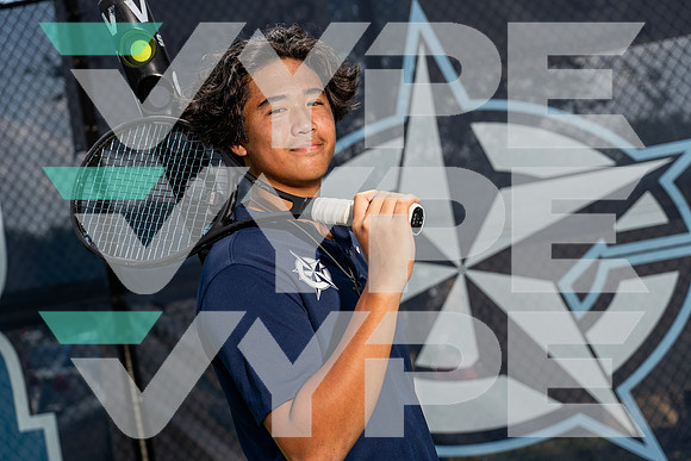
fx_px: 1229
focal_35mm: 64
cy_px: 230
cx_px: 346
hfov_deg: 31.4
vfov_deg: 21.3
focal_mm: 64
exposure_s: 1/1000
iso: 100
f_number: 4
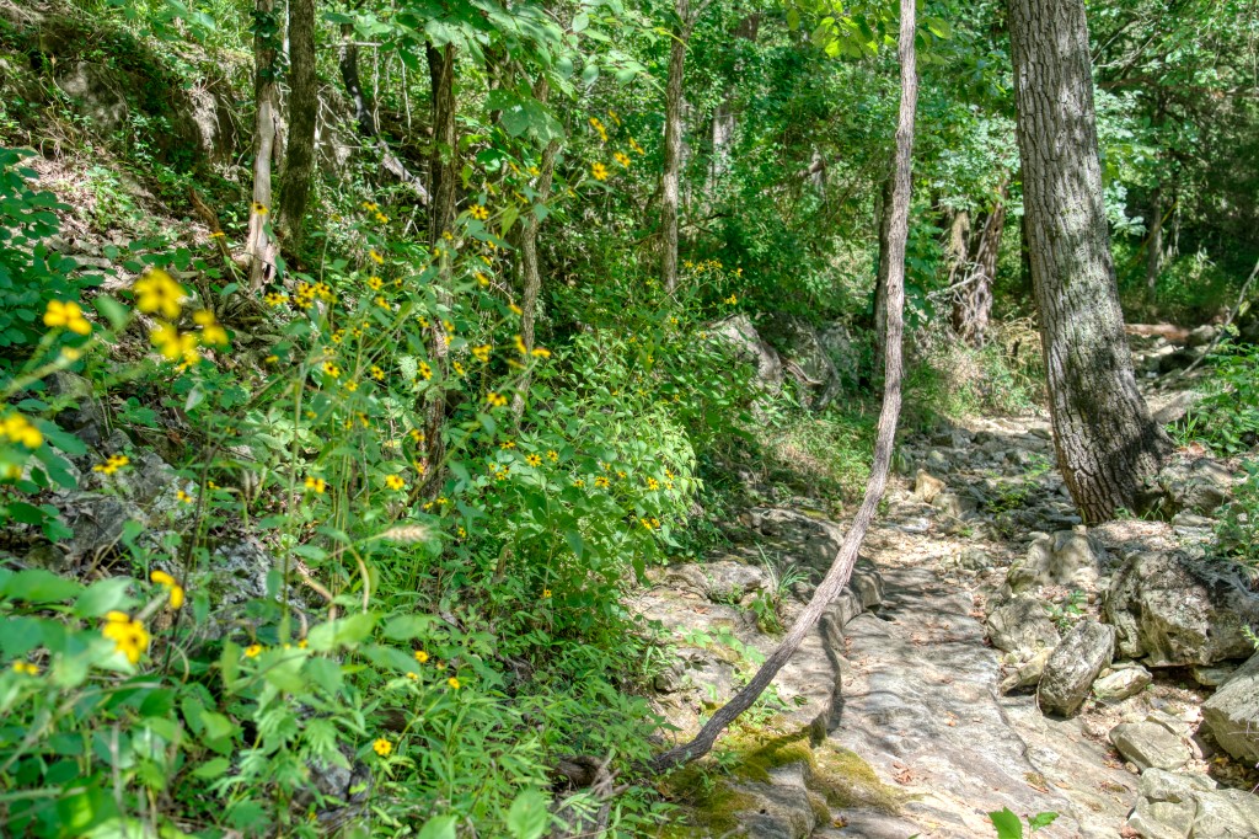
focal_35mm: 40
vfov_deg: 33.4
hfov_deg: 48.5
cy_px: 420
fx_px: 1398
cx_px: 630
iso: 320
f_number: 4
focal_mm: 40
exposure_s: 1/60
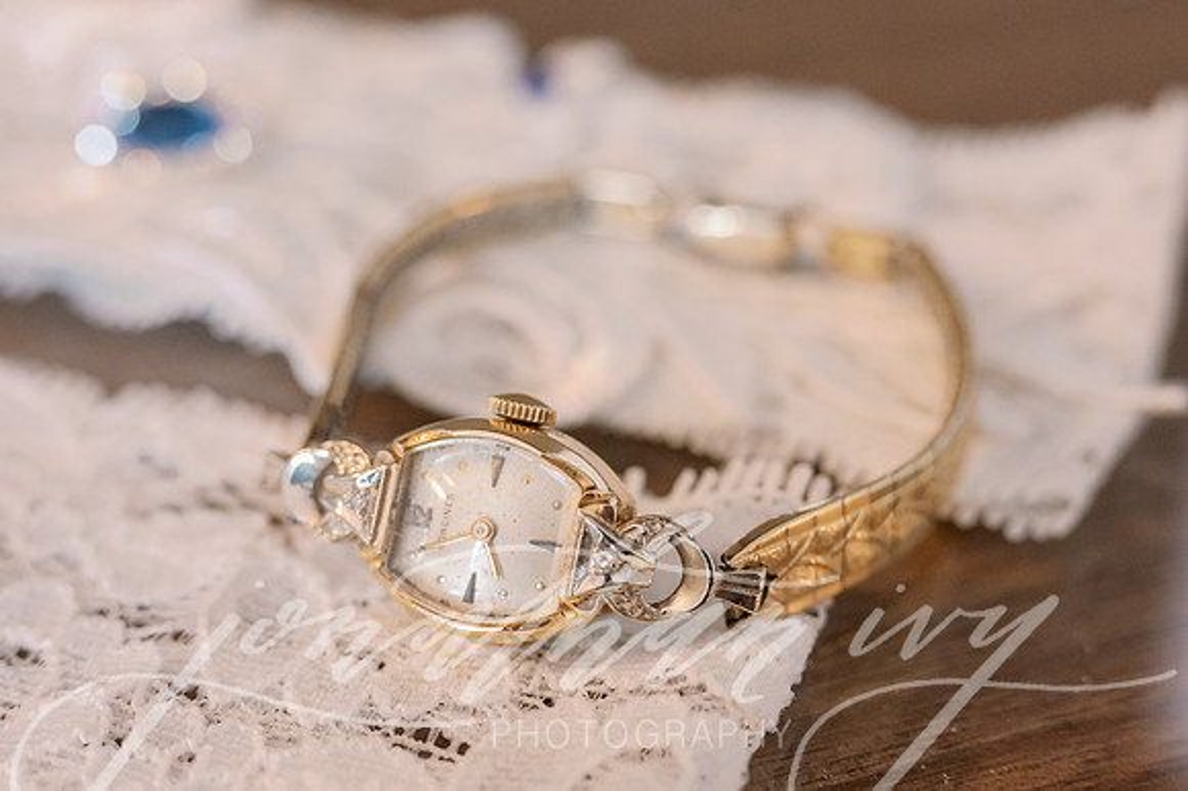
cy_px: 443
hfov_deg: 35.6
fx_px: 1848
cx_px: 594
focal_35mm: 56
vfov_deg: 24.1
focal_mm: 50
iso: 2500
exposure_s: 1/80
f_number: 5
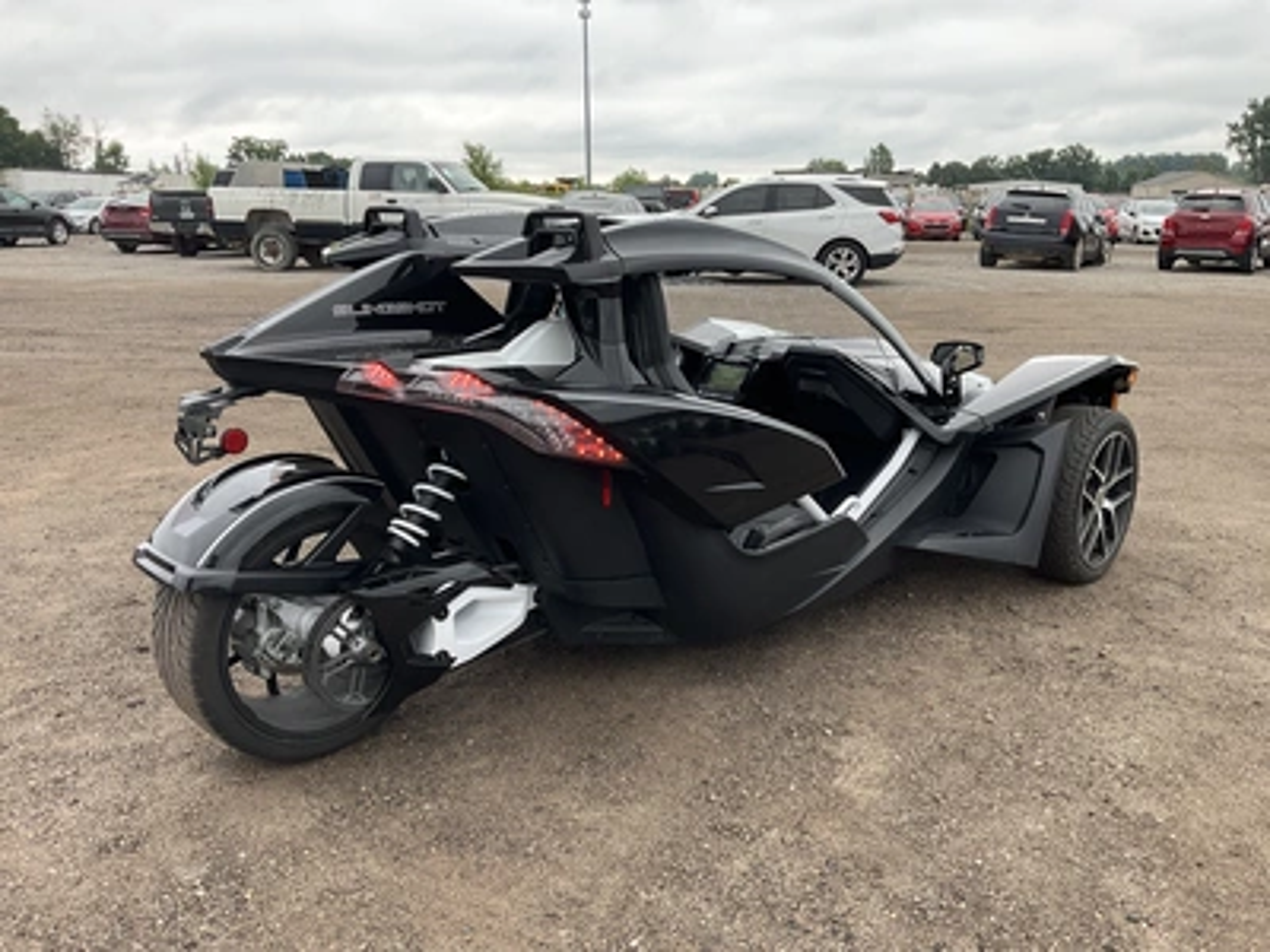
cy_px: 476
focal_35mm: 29
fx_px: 1064
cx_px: 635
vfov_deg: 48.2
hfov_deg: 61.7
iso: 25
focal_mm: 3
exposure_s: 1/257
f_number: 1.8
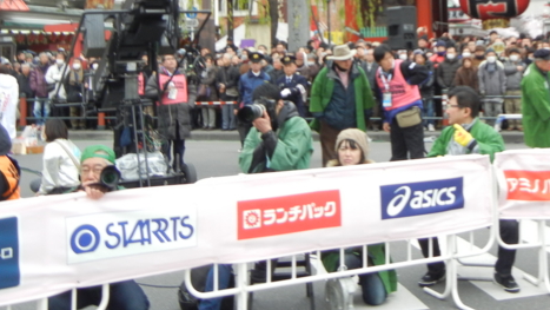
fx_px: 817
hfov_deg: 36.7
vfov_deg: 20.6
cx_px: 378
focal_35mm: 56
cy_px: -18
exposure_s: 1/316
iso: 160
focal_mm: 5.4
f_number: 3.5
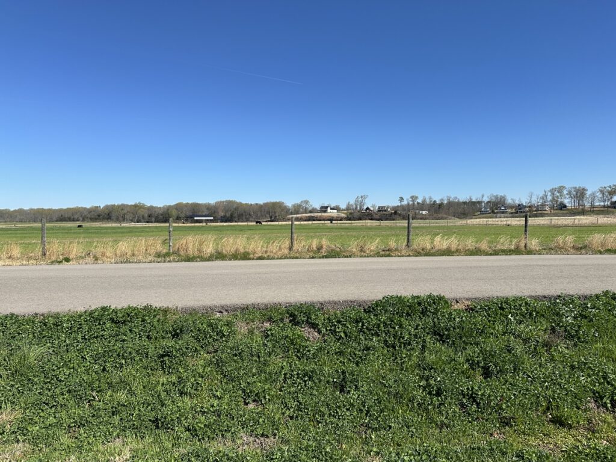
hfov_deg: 71.6
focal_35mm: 24
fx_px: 427
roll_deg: +1.4
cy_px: 231
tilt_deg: -3.0
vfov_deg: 56.8
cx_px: 308
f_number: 1.78
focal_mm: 6.86
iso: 80
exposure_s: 1/5848
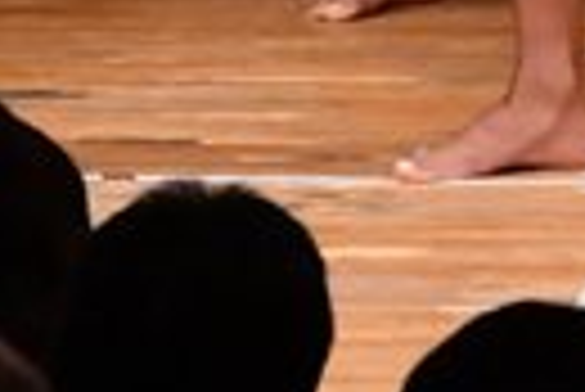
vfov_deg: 0.9
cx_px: 83
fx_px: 24727
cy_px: -653
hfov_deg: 1.4
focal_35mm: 1520
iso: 7200
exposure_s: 1/400
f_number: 5.6
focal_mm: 170
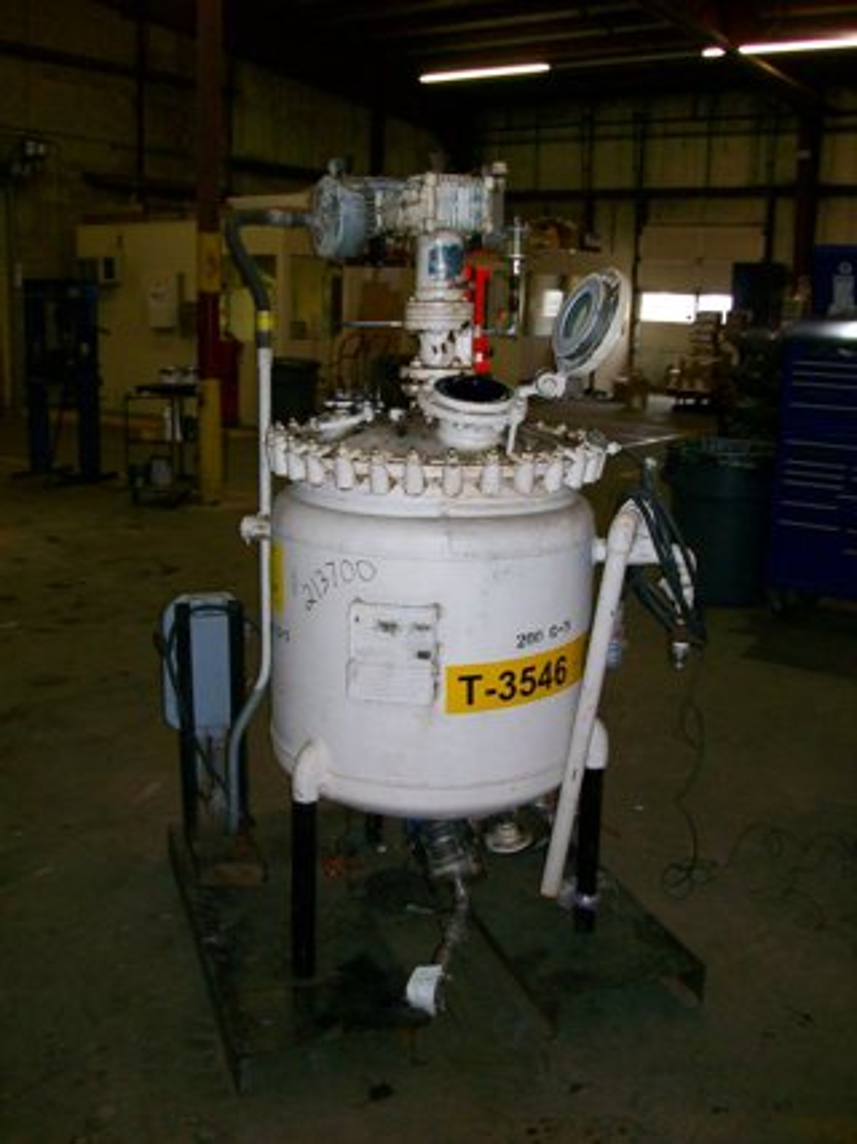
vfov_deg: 54.0
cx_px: 428
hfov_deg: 41.8
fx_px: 1123
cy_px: 572
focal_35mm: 34
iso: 160
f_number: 2.8
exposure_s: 1/60
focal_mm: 5.7
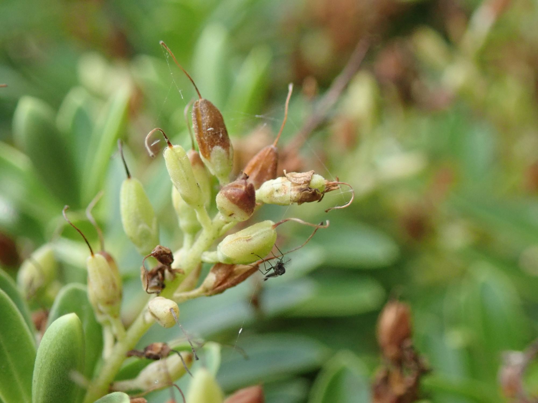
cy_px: 202
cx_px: 269
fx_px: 1321
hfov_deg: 23.0
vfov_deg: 17.4
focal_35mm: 85
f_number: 4.5
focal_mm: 15.41
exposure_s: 1/250
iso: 800
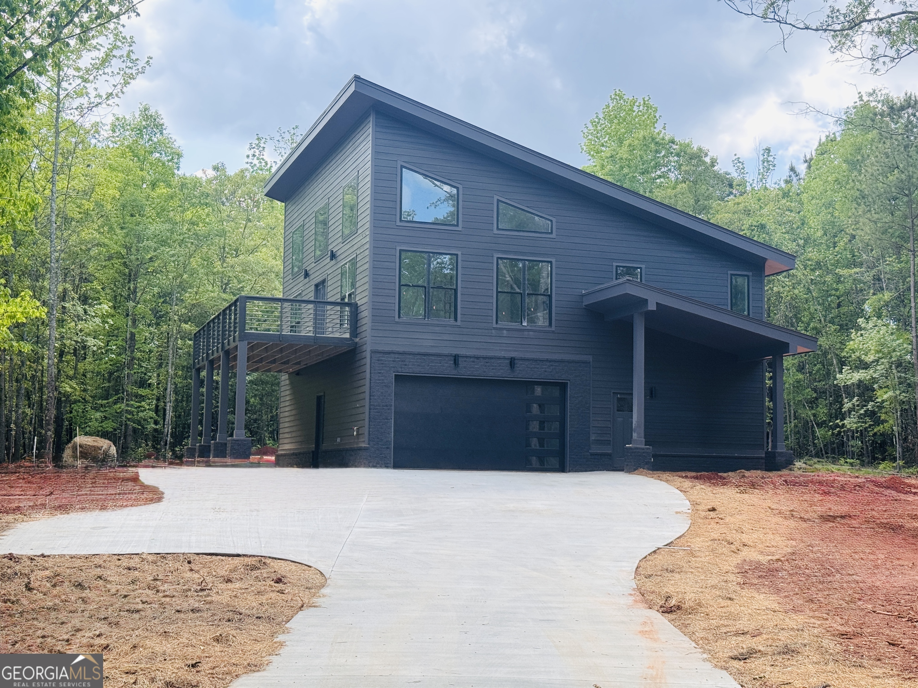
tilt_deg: +6.1
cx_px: 459
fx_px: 1273
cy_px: 344
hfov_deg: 39.7
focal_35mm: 48
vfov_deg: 30.3
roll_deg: -0.3
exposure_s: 1/1637
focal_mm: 6.76
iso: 64
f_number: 1.78
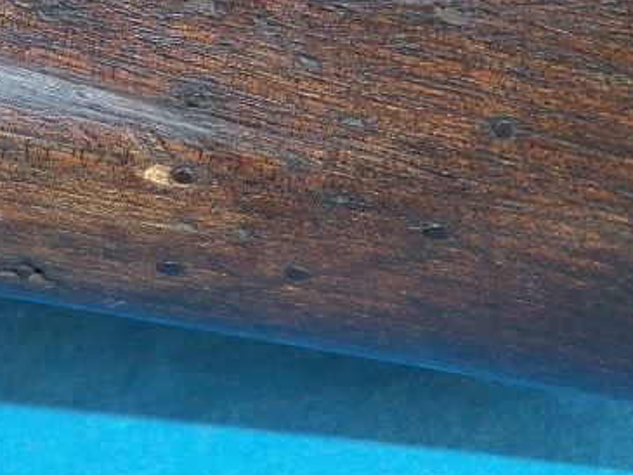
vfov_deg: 10.8
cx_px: 101
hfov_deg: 14.4
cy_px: -36
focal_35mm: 136
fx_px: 2488
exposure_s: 1/40
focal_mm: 11.2
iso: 400
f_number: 3.6
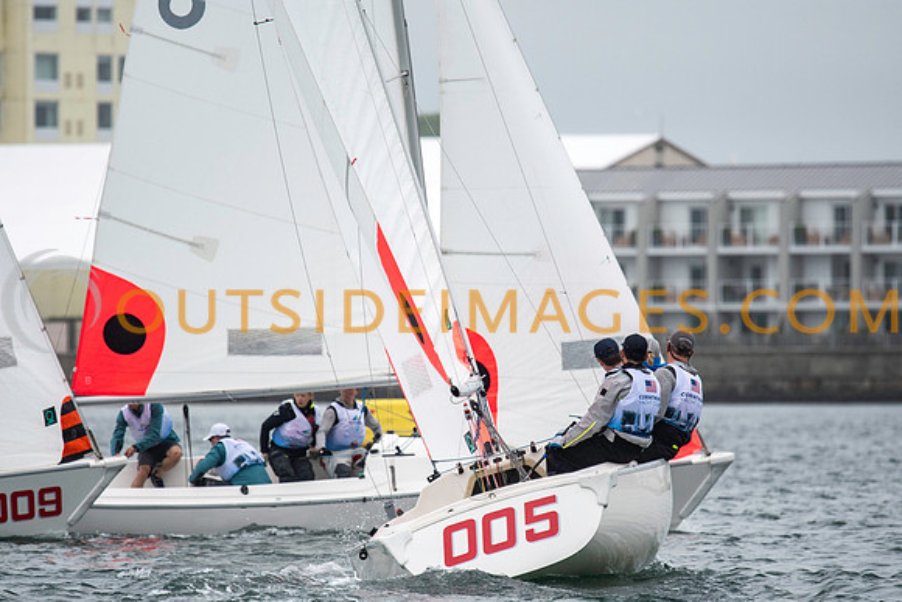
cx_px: 461
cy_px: 308
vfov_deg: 2.9
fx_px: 11777
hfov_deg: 4.4
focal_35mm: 470
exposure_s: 1/2500
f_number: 4
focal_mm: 300
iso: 250
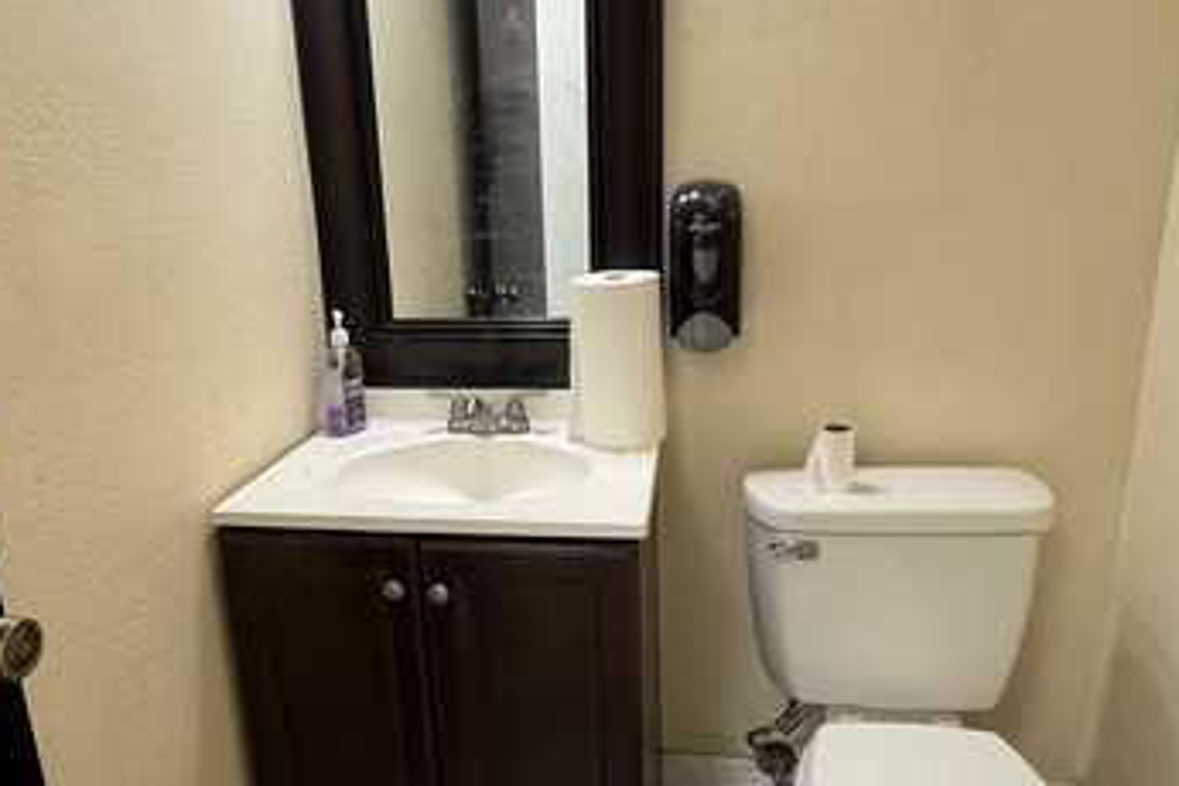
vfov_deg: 47.9
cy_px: 403
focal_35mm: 27
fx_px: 884
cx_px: 557
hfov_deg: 67.3
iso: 200
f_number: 2.2
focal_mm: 2.22
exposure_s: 1/60
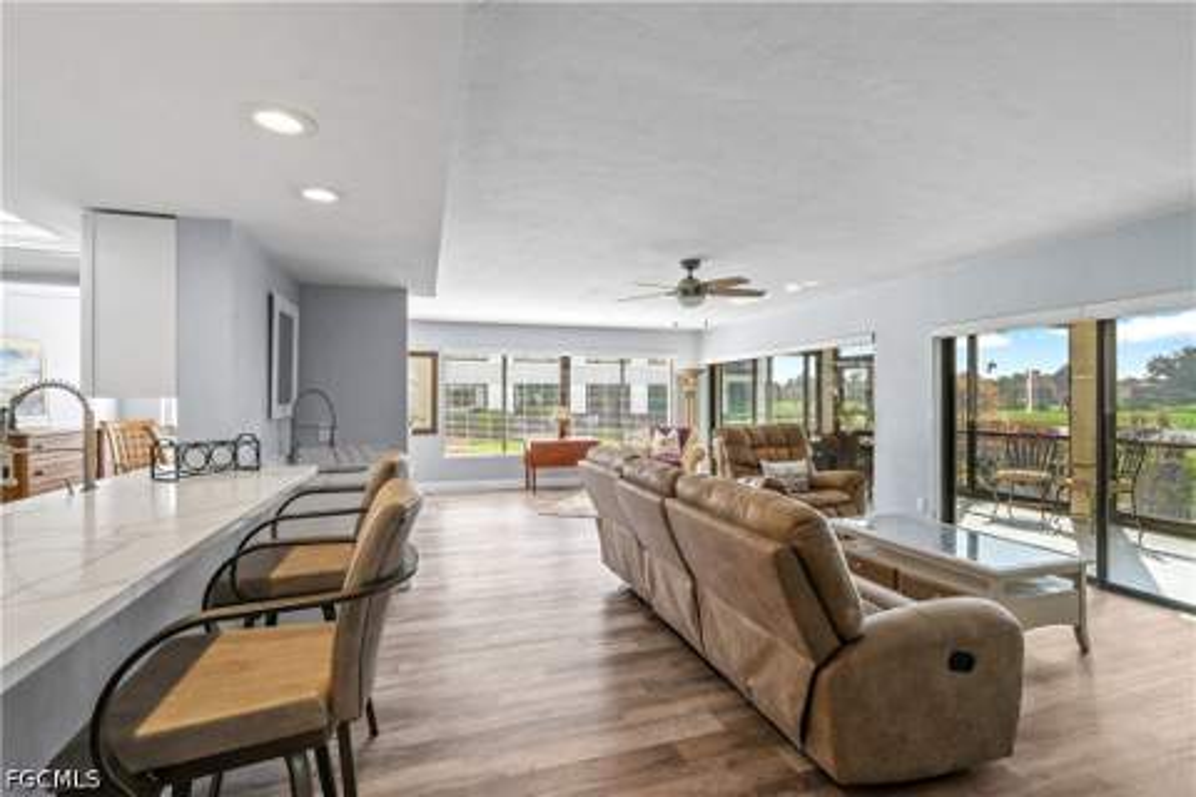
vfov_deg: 73.7
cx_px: 598
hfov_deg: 96.7
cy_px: 398
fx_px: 532
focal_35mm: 16
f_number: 8
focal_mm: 16
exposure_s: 1/100
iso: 400
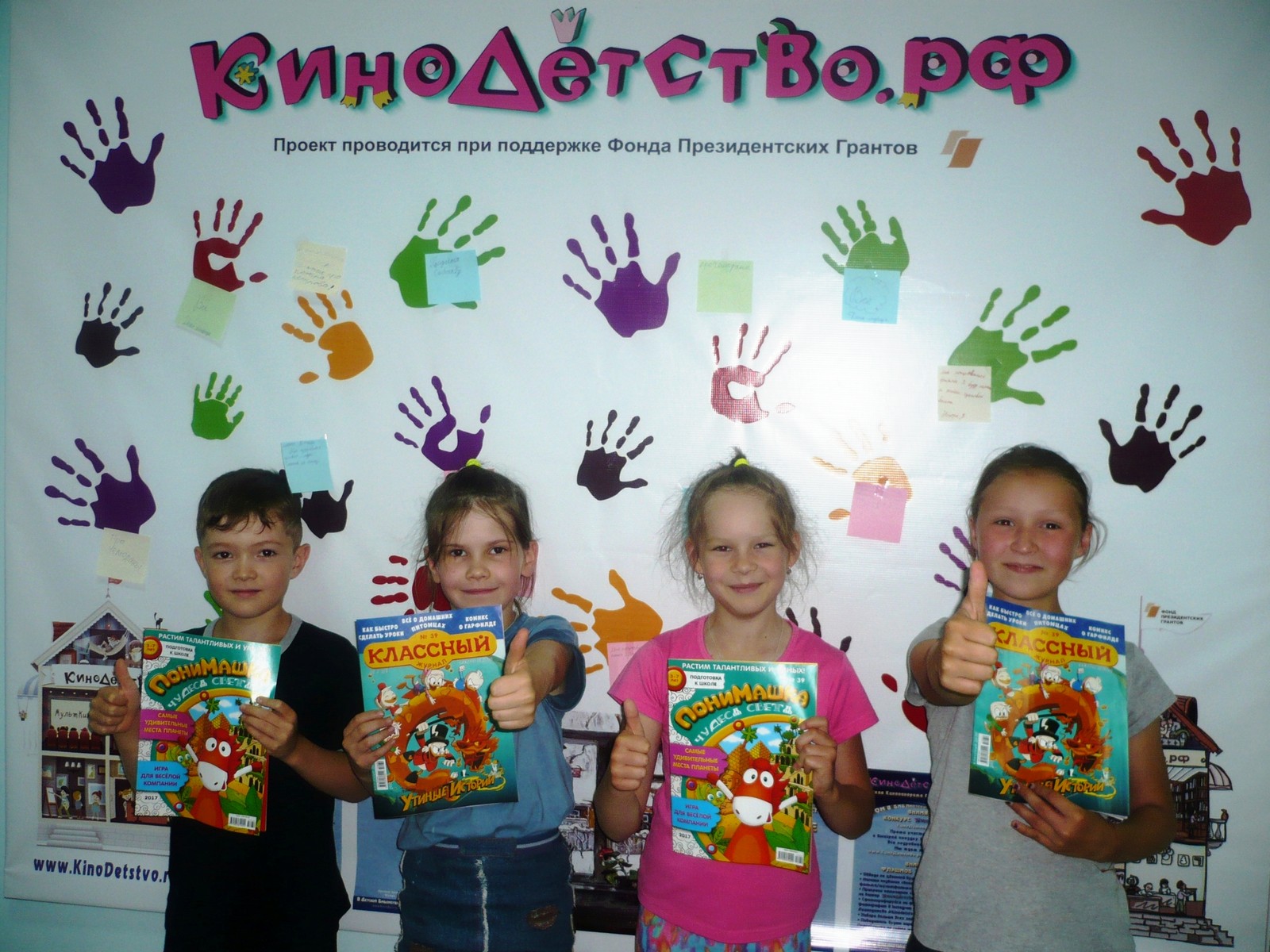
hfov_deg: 52.6
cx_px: 635
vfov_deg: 40.7
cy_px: 476
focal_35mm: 35
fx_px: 1284
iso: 100
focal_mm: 5.8
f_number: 2.8
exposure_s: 1/30
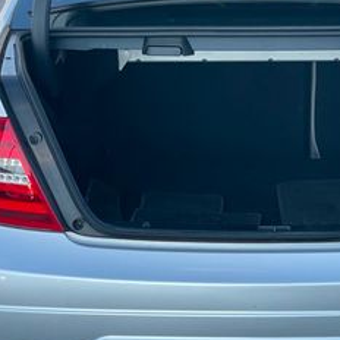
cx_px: 268
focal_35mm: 127
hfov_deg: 13.7
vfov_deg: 13.7
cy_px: 79
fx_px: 1411
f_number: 2
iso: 25
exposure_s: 1/171
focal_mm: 6
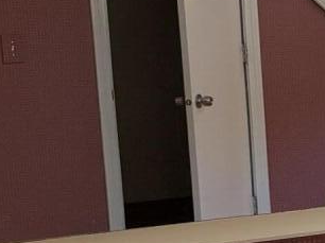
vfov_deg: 9.4
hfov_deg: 11.1
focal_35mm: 157
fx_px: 1473
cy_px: 169
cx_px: 717
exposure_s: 1/134
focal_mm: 6.76
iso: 160
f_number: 1.78
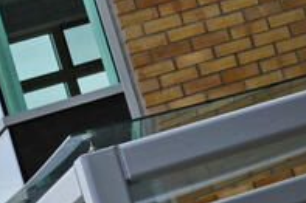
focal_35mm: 343
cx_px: 469
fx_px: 2913
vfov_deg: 3.9
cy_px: -308
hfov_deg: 5.9
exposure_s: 1/400
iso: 400
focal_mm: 66
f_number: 10
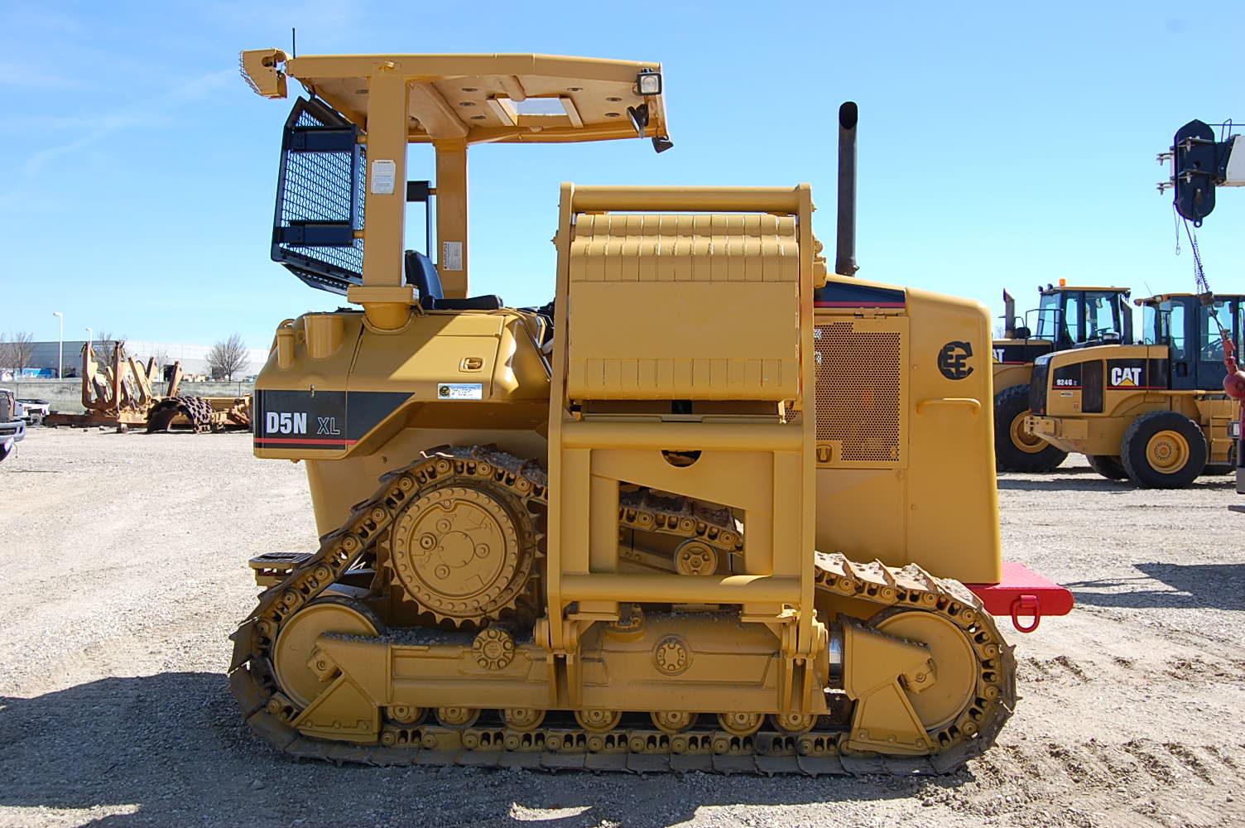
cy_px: 414
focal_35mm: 39
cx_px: 622
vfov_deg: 34.1
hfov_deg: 49.6
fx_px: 1348
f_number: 8
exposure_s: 1/250
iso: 200
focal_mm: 26
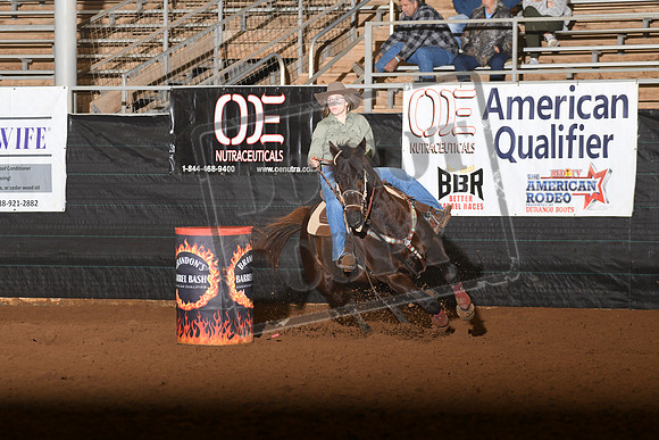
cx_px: 330
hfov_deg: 9.8
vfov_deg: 6.5
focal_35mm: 210
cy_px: 220
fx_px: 3845
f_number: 5.6
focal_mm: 210
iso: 1000
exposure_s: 1/250
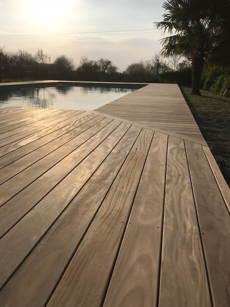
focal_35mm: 28
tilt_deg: -16.7
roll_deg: -0.5
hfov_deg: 49.7
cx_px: 115
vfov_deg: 63.4
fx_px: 248
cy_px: 154
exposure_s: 1/5650
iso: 20
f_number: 1.8
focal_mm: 3.99
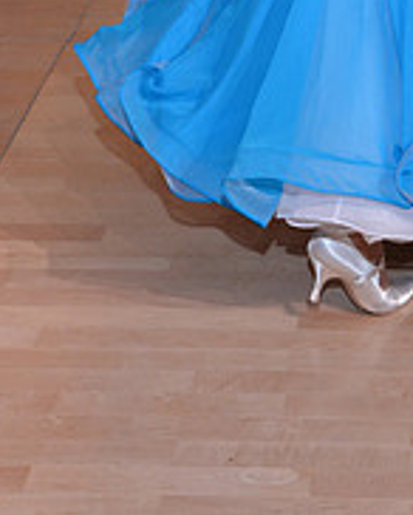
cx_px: 443
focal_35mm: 149
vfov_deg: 12.2
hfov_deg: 10.3
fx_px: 2273
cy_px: -303
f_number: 6.3
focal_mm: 50
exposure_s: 1/250
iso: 2000
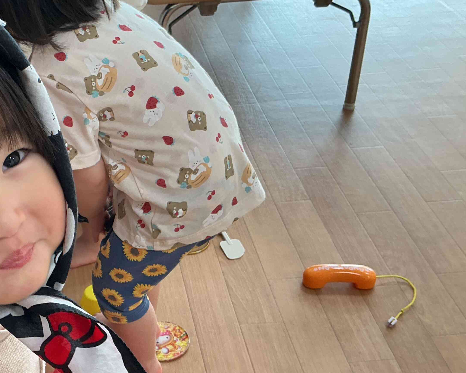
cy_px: 220
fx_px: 731
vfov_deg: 28.6
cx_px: 75
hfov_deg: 34.0
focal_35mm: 53
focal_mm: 3
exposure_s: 1/60
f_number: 1.8
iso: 40
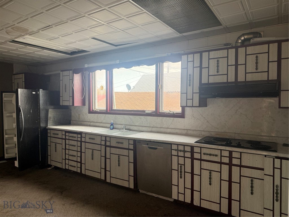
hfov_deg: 71.6
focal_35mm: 24
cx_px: 144
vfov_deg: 56.8
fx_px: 200
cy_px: 108
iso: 125
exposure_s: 1/235
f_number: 1.78
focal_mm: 6.76
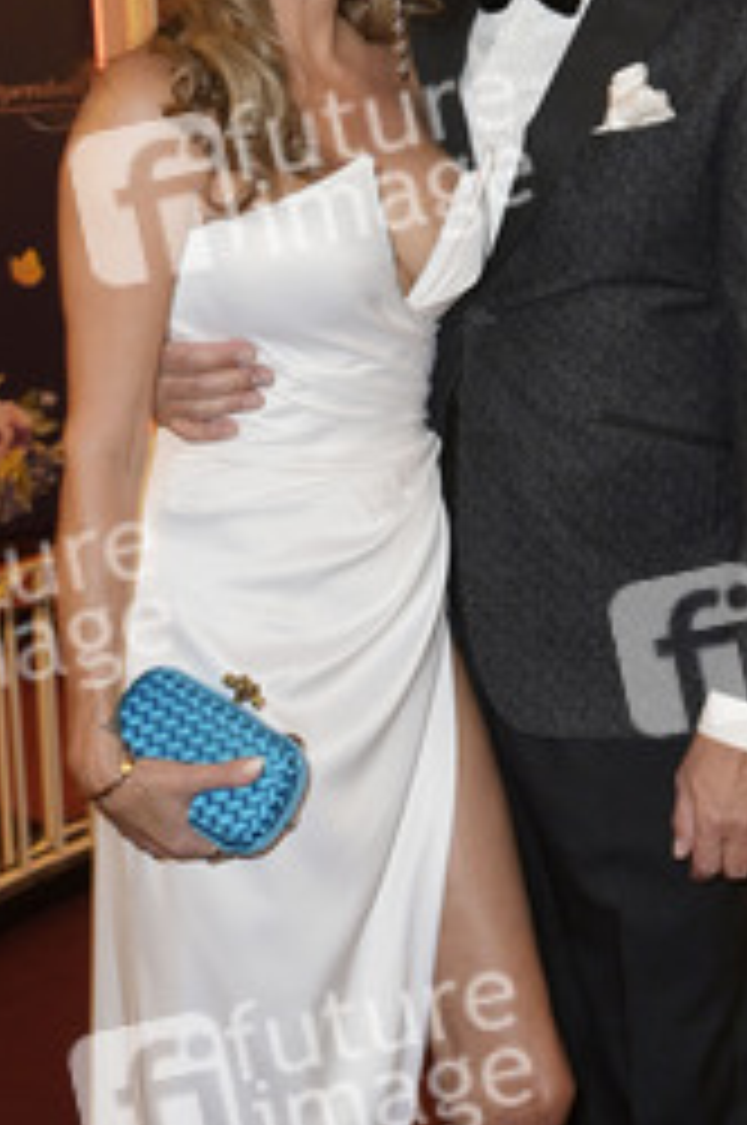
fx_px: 2247
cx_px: 432
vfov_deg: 28.0
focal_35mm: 72
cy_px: 405
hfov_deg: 18.9
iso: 1600
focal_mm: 45
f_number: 5
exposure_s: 1/60
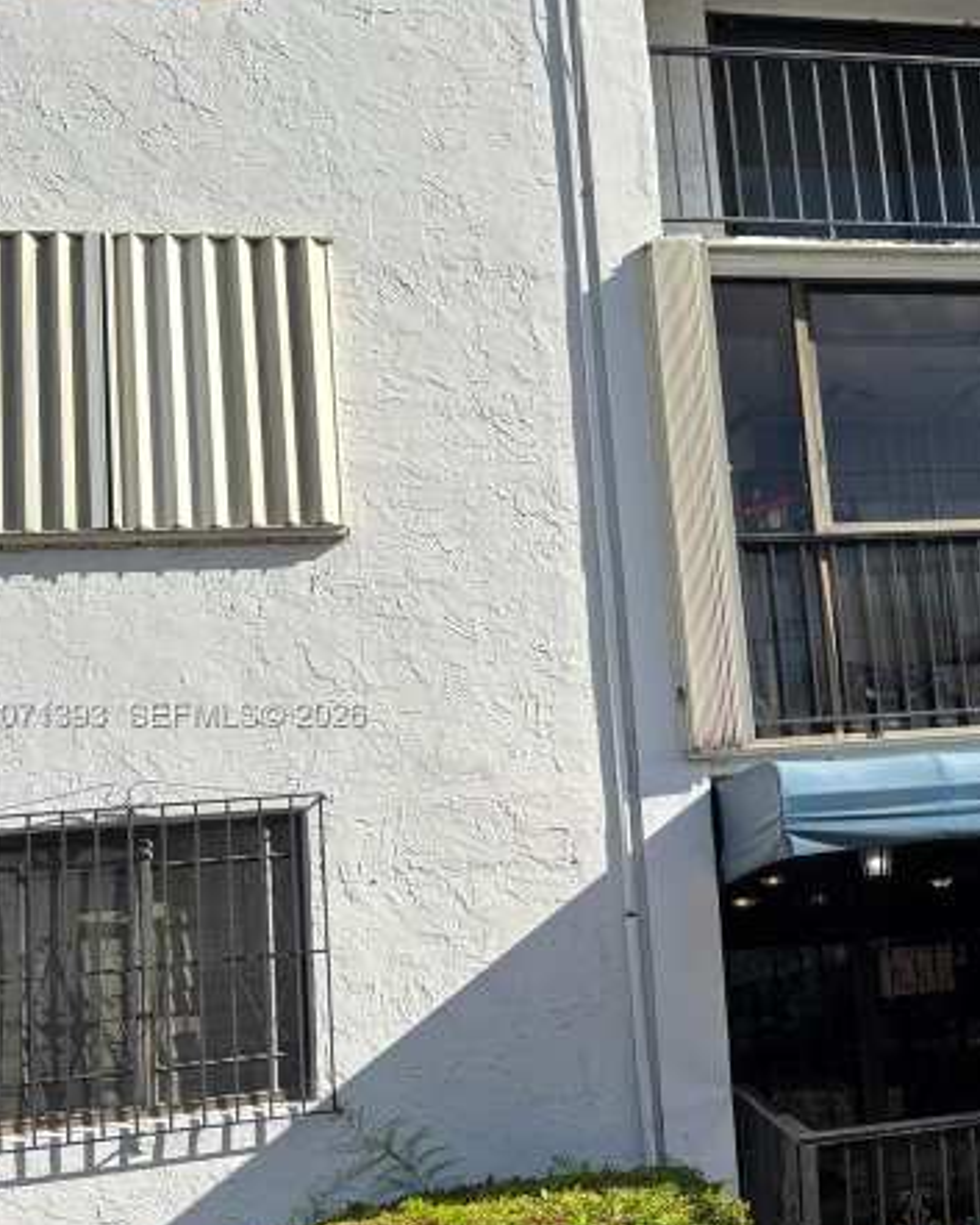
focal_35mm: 46
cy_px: 717
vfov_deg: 40.2
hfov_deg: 29.9
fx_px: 1667
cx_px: 1044
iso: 50
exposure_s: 1/2398
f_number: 1.6
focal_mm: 5.96
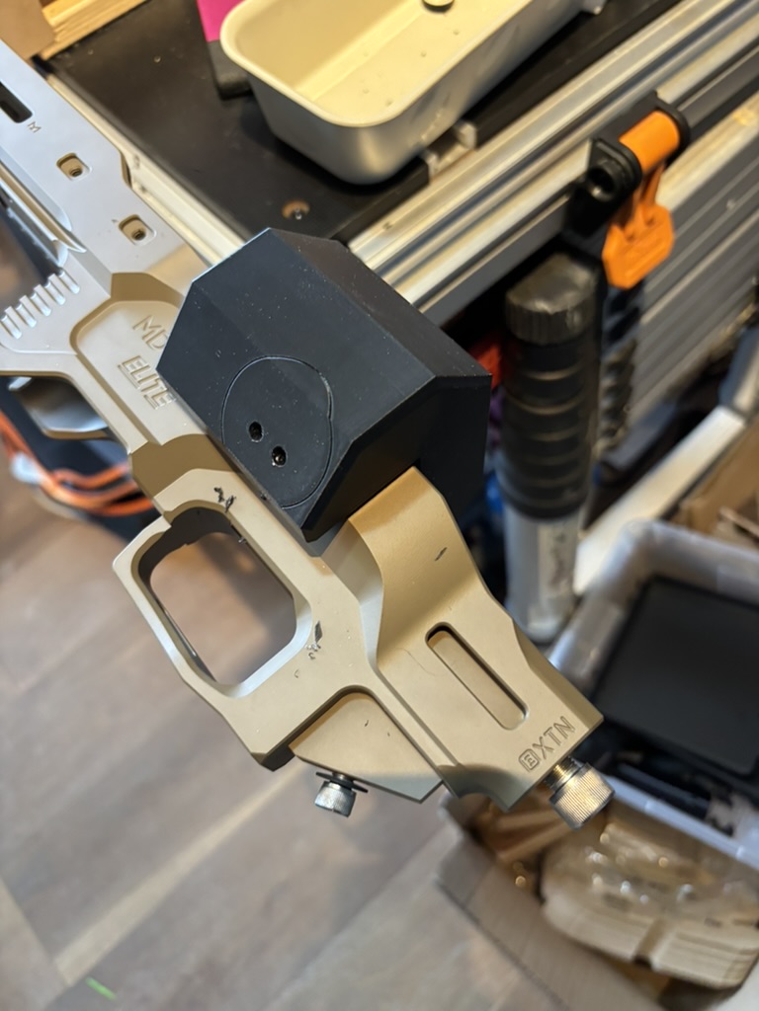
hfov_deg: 53.1
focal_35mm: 26
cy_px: 506
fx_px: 760
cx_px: 380
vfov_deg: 67.3
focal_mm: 5.96
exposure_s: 1/50
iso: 320
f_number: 1.6
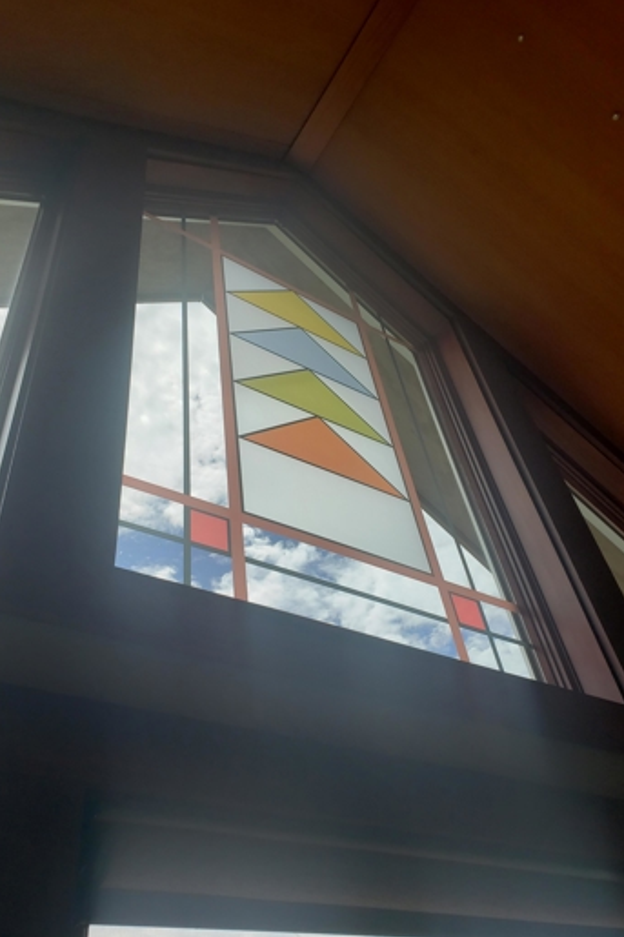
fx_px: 728
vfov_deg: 65.5
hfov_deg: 46.4
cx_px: 307
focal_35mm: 28
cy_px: 459
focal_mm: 4.3
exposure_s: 1/1248
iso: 50
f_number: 2.4
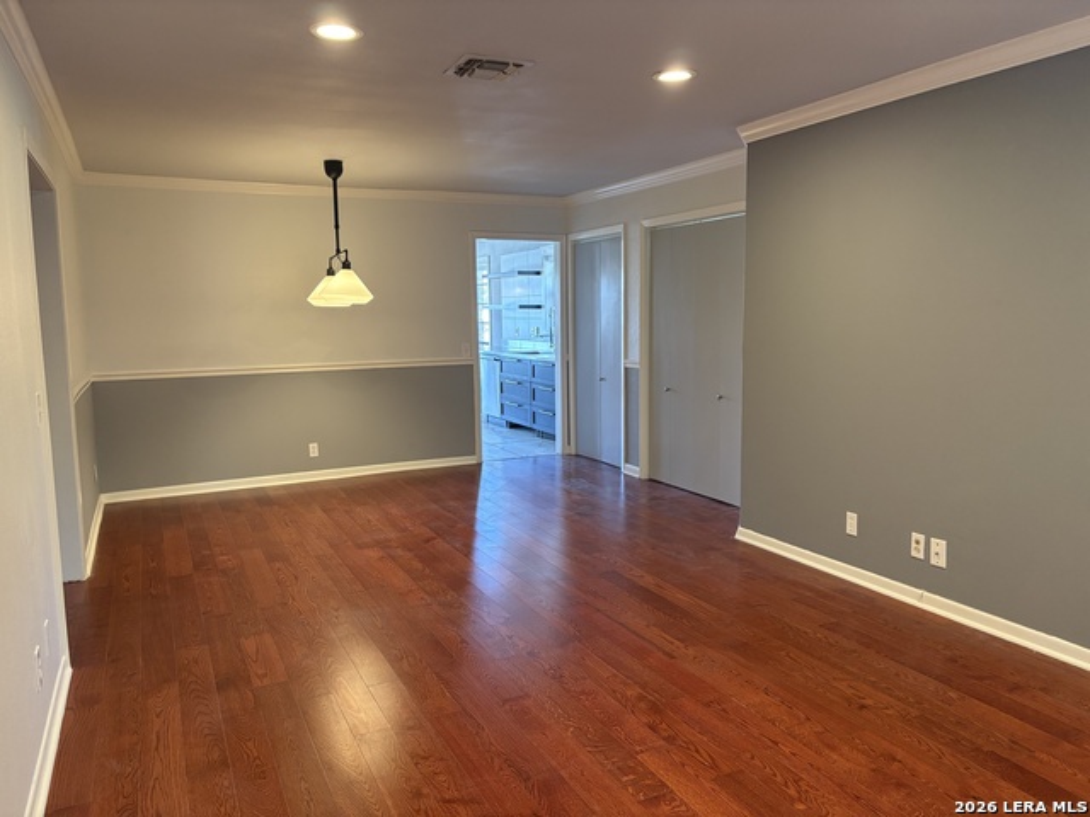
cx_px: 545
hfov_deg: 67.3
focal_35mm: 26
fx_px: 819
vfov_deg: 53.1
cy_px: 408
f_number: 1.6
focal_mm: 5.96
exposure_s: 1/60
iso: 200
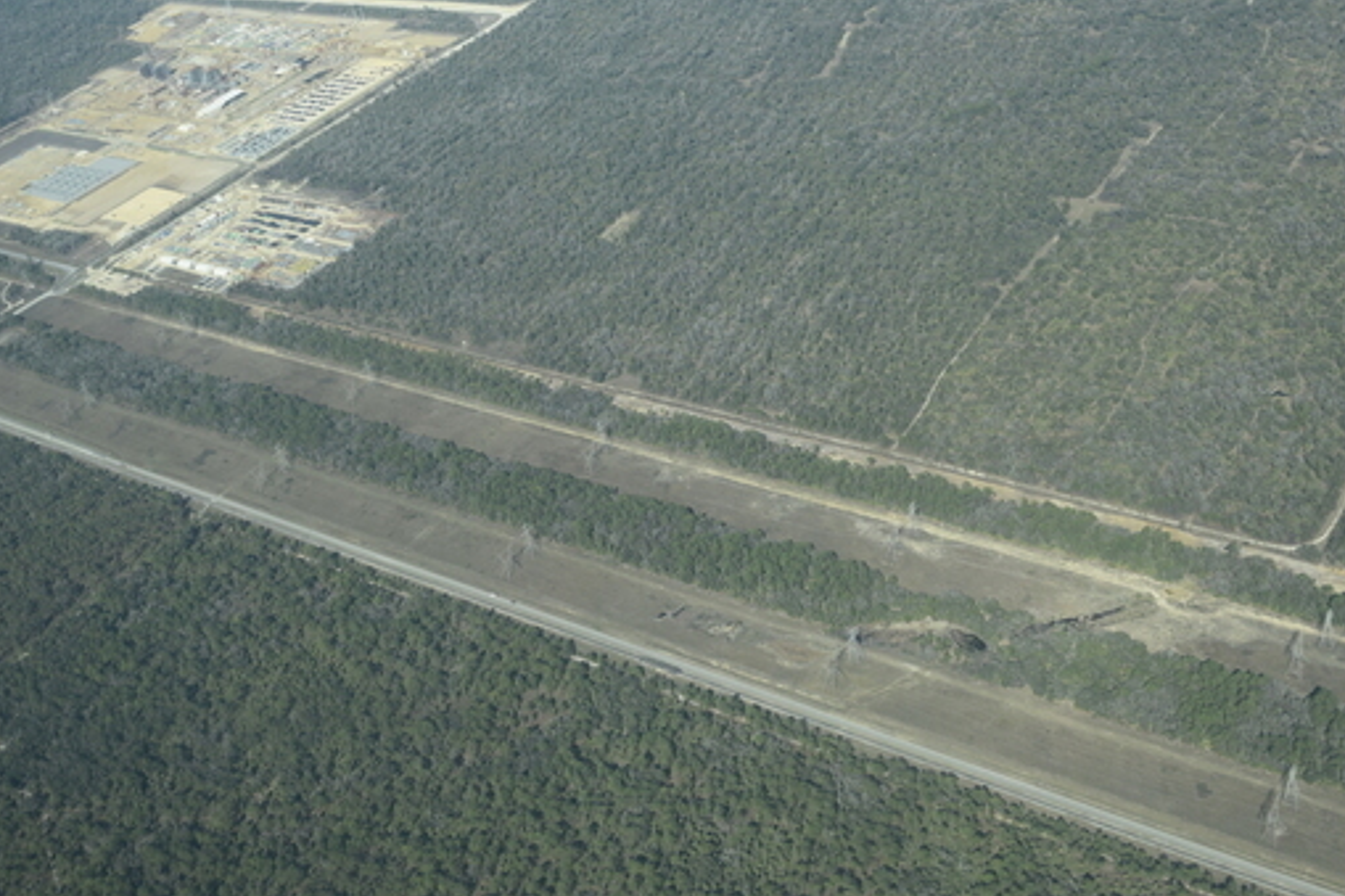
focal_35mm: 46
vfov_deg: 29.2
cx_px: 661
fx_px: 1718
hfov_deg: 42.8
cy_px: 436
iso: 200
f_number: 9
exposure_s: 1/320
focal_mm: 26
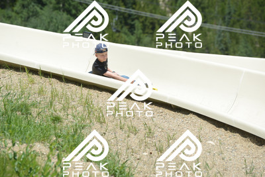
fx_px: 1436
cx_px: 132
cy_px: 88
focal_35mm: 195
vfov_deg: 7.0
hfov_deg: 10.5
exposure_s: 1/640
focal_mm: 195
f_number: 6.3
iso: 200
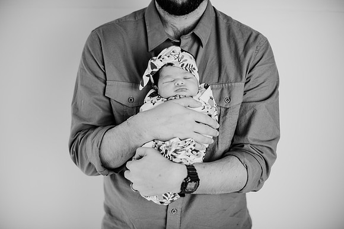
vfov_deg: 27.0
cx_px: 172
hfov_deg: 39.6
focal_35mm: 50
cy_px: 114
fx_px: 478
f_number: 1.8
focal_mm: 50
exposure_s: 1/160
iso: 100
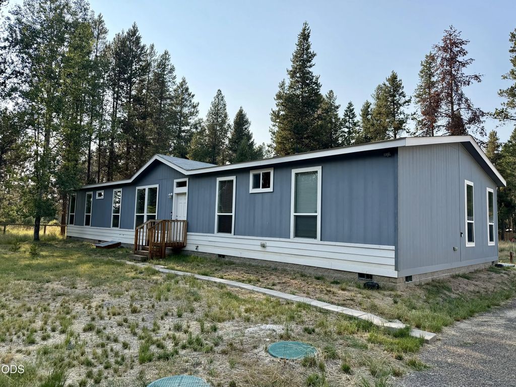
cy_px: 194
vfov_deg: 56.8
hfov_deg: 71.6
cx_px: 258
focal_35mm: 24
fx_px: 358
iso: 100
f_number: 1.78
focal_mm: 6.76
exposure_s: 1/2703
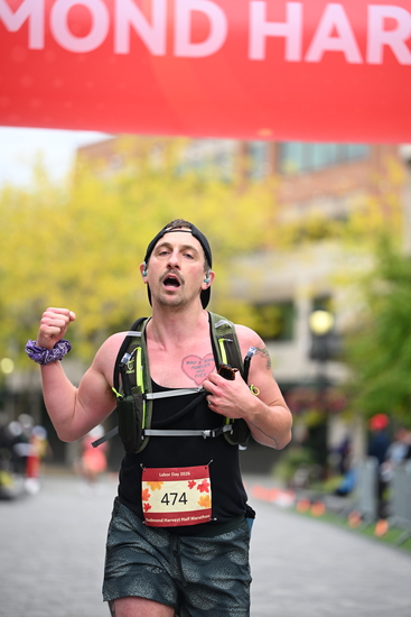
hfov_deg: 11.0
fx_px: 2139
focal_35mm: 125
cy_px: 308
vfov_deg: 16.4
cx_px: 206
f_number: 2.8
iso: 640
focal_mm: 125
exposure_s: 1/2000
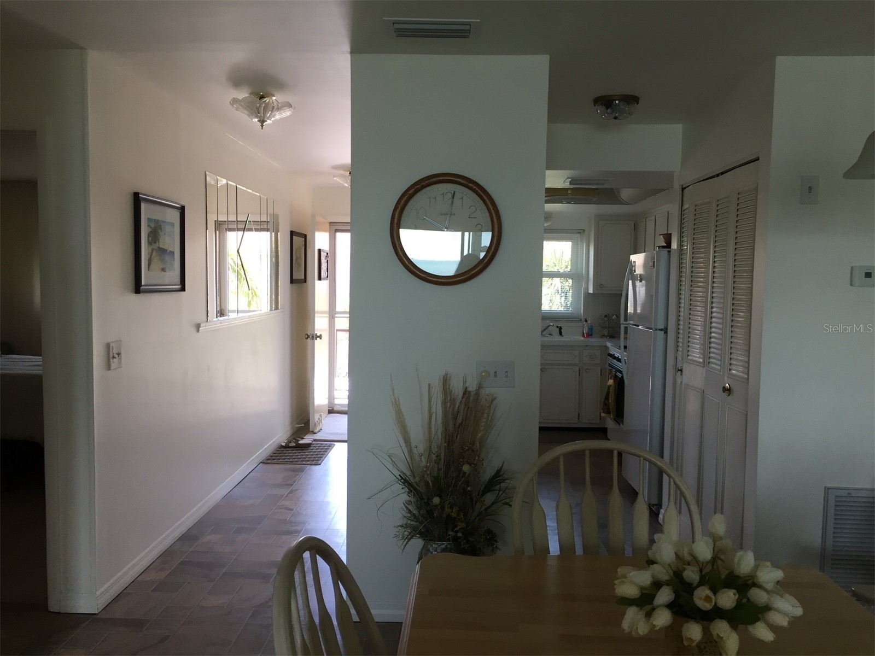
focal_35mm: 29
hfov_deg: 61.7
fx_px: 733
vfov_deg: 48.2
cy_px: 328
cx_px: 438
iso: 32
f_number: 2.2
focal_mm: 4.15
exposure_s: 1/30
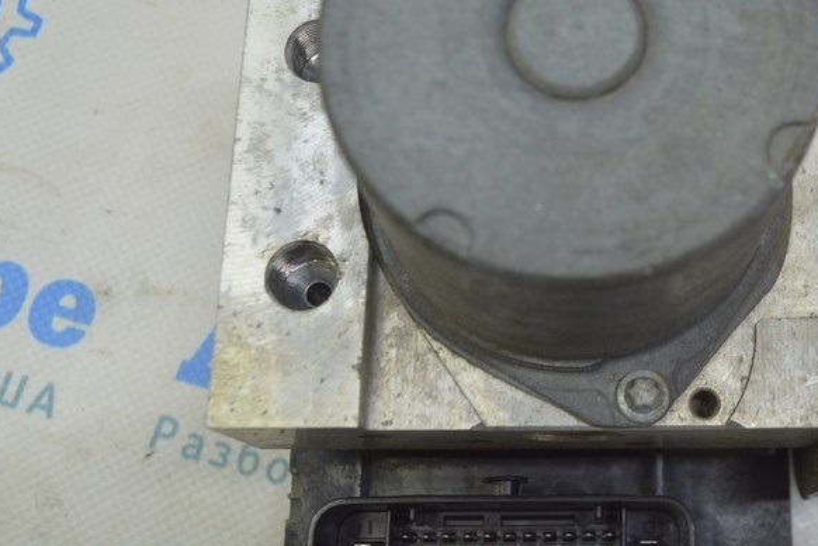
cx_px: 648
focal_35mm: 58
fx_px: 1318
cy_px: 164
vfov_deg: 23.2
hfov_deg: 33.5
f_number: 5.6
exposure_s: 1/25
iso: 400
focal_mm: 22
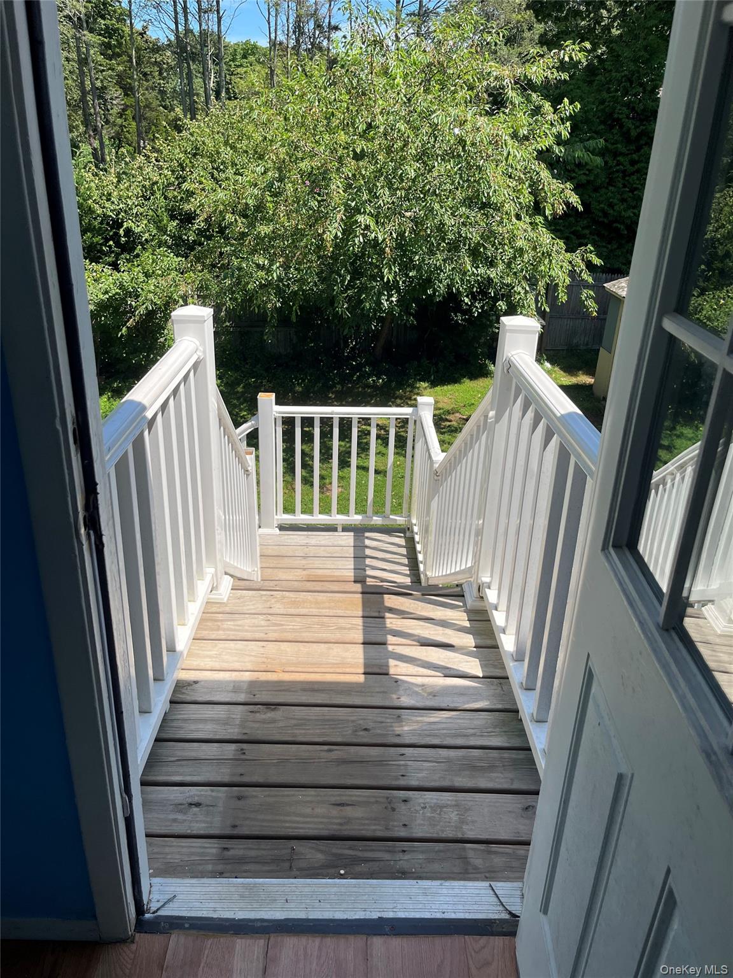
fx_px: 734
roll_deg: -1.1
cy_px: 489
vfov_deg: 67.3
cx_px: 366
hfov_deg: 53.1
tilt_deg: -23.1
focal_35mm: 26
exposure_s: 1/2268
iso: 50
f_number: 1.6
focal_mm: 5.1
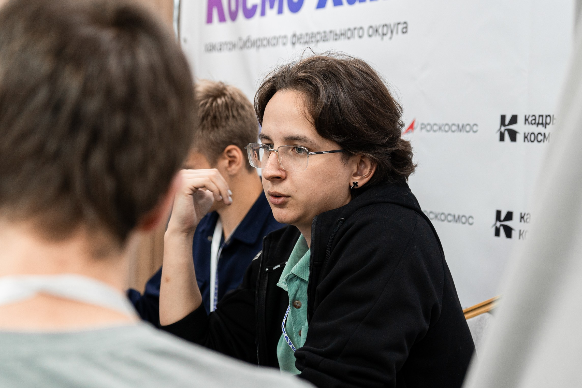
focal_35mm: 72
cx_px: 291
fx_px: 1159
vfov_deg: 19.0
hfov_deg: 28.2
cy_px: 194
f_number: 2.8
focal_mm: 47.2
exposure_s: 1/125
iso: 640
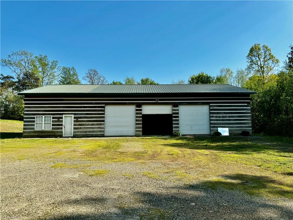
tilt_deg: +3.5
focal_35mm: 24
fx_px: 203
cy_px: 110
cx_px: 146
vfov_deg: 56.8
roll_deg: +0.3
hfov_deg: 71.6
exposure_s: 1/3247
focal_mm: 6.76
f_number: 1.78
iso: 80
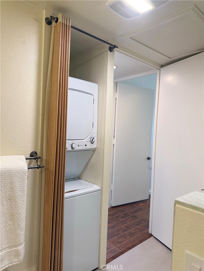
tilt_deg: -1.4
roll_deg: -3.1
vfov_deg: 71.6
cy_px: 136
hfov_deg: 56.8
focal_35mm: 24
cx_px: 102
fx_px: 189
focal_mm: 6.76
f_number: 1.78
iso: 160
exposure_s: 1/120
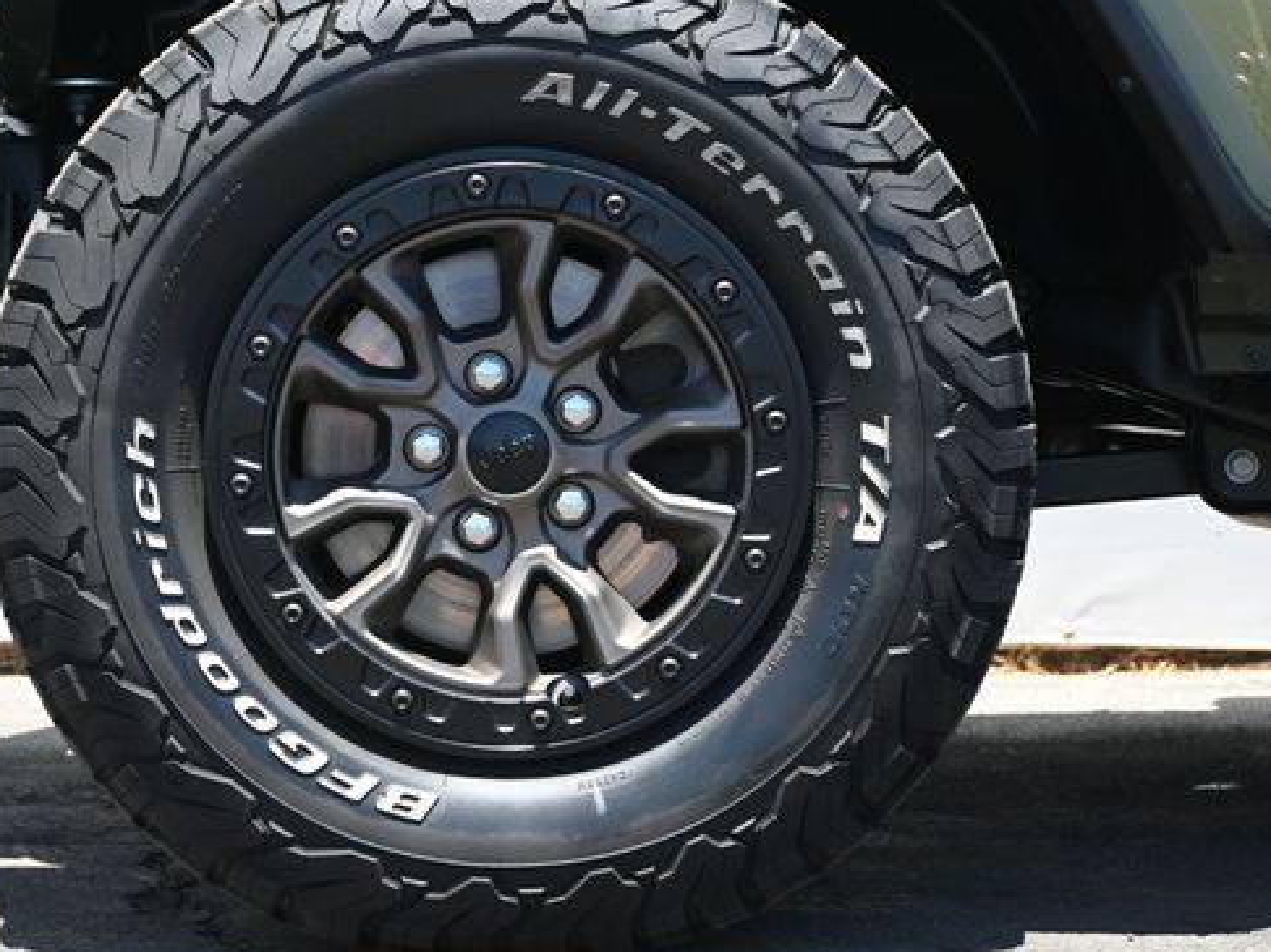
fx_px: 2789
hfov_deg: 25.6
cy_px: 442
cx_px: 515
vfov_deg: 19.4
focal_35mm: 76
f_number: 5.6
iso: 400
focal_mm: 40
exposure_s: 1/250
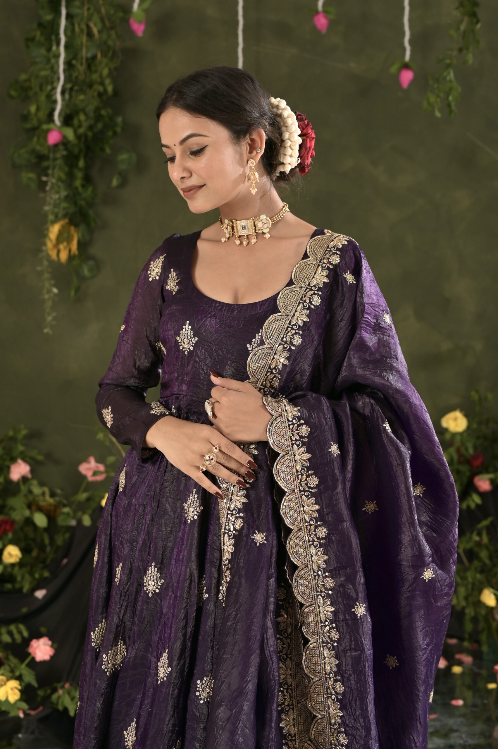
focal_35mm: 50
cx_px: 249
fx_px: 1039
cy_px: 374
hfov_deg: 27.0
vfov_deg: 39.6
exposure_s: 1/200
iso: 50
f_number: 4
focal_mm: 50
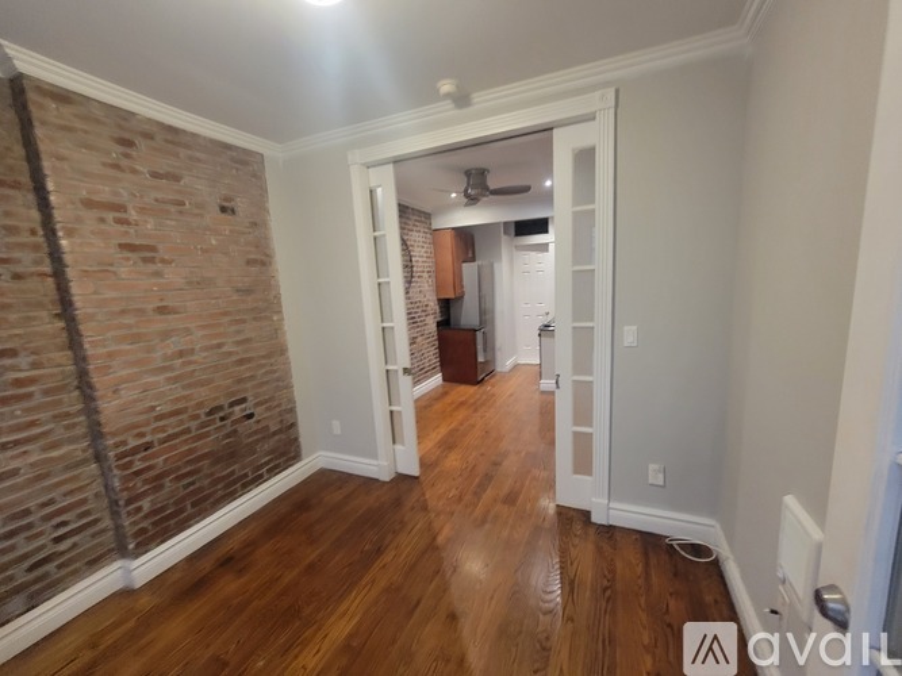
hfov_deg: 106.2
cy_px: 338
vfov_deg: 89.9
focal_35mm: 13
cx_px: 451
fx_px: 339
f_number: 2.2
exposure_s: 1/30
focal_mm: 2.2
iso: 500
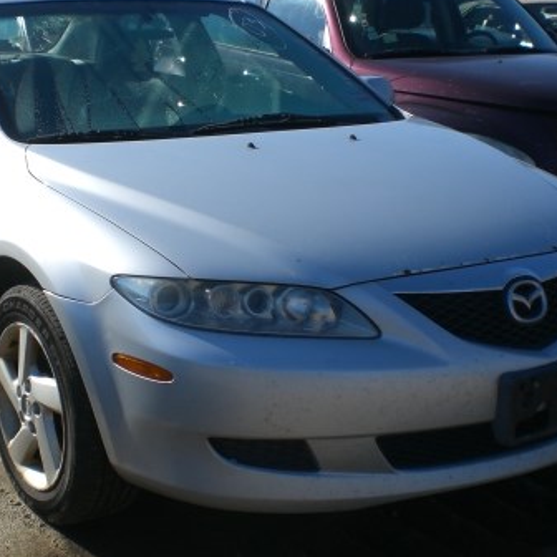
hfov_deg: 26.9
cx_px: 250
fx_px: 1165
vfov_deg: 26.9
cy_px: 292
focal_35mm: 64
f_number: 4.4
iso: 50
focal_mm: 6.3
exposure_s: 1/500
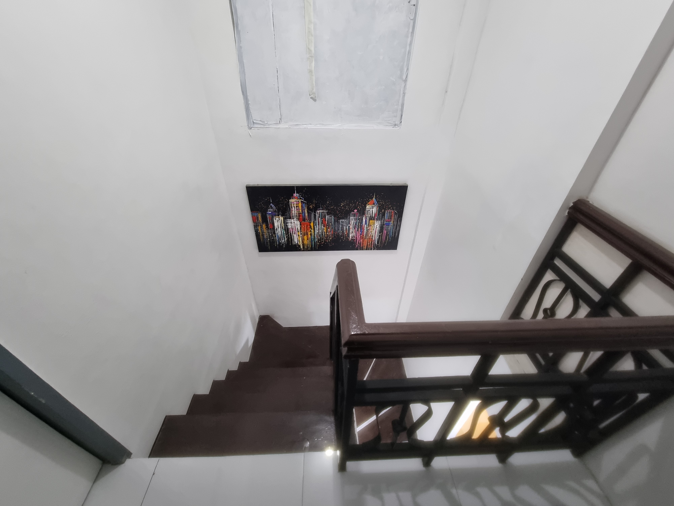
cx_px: 337
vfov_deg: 89.9
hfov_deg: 106.2
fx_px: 253
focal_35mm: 13
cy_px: 253
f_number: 2.2
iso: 400
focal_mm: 2.2
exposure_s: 1/30
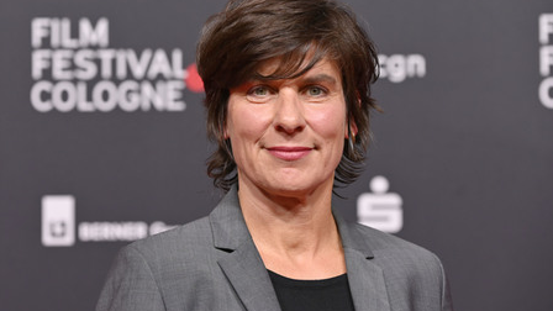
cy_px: 148
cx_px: 277
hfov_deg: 18.5
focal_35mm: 116
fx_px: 1701
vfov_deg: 10.4
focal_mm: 110
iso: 1000
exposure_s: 1/200
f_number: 5
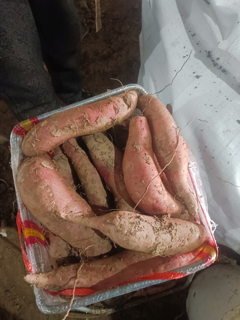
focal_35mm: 26
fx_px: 240
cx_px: 120
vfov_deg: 67.3
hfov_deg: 53.1
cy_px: 160
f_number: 1.8
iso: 5151
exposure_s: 1/16.7
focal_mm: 4.05
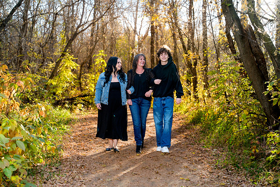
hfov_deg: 39.6
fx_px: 389
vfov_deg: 27.0
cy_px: 94
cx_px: 140
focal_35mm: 50
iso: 400
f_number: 4
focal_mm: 50
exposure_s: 1/160
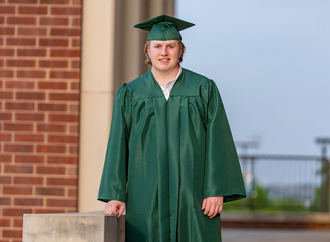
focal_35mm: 182
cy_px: 104
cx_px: 165
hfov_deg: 10.9
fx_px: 1724
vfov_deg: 8.0
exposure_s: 1/1000
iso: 400
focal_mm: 144
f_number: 2.8
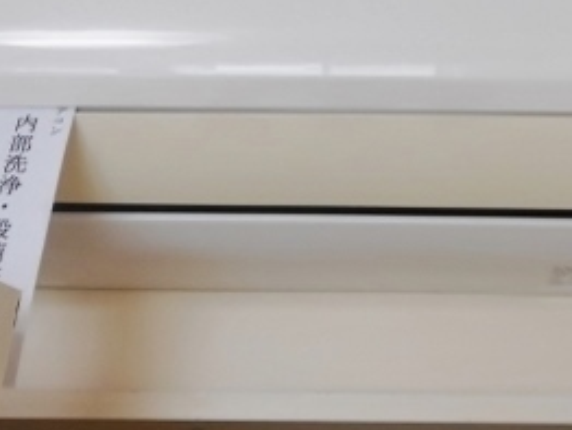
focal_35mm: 61
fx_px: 1009
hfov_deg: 31.3
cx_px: 402
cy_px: 103
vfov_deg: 23.8
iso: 140
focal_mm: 4.5
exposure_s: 1/30
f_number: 3.7
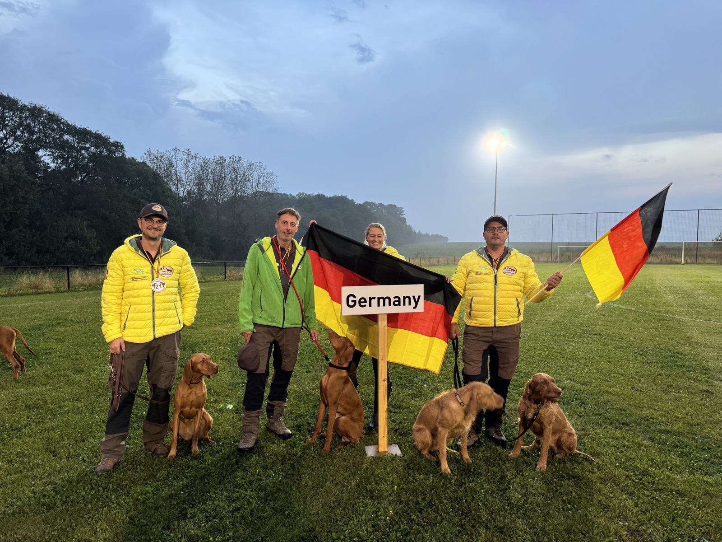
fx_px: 501
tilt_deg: -0.4
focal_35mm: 24
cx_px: 361
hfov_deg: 71.6
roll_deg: -0.2
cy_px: 271
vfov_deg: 56.8
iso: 125
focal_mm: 6.76
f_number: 1.78
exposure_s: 1/49
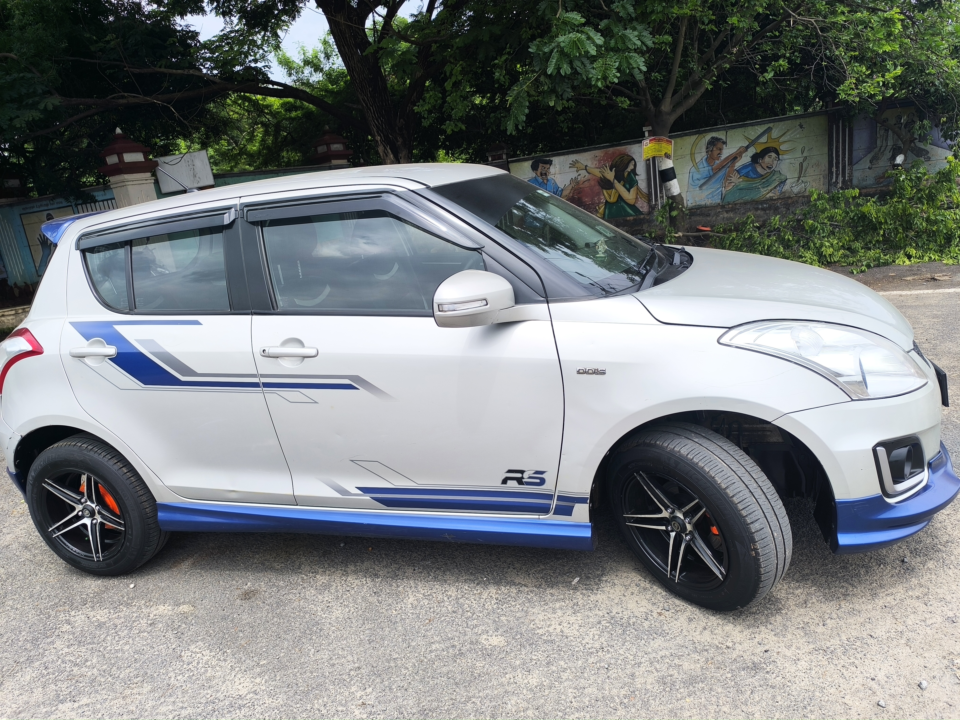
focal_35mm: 23
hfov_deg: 73.9
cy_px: 360
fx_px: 638
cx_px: 480
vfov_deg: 58.9
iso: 50
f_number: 1.65
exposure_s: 1/879
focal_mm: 6.14
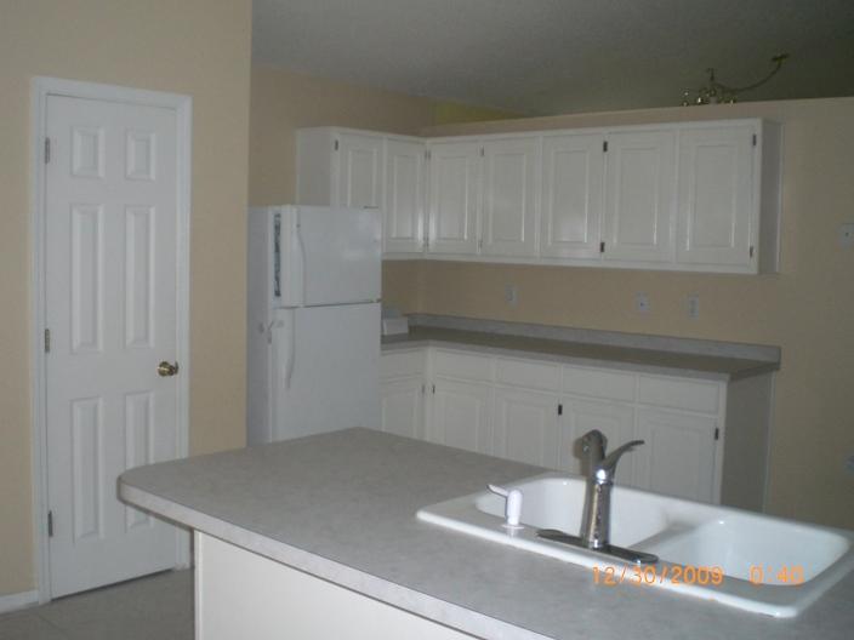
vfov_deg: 37.7
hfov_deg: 49.0
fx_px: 937
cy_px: 320
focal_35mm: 38
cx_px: 427
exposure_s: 1/60
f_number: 3.1
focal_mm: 6.3
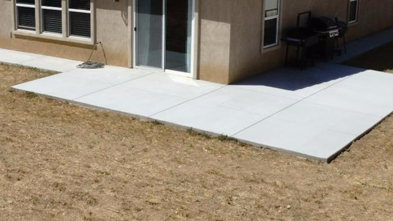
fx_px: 615
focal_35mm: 59
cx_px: 145
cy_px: 91
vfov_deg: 20.4
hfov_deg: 35.2
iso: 200
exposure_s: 1/100
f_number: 22
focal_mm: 16
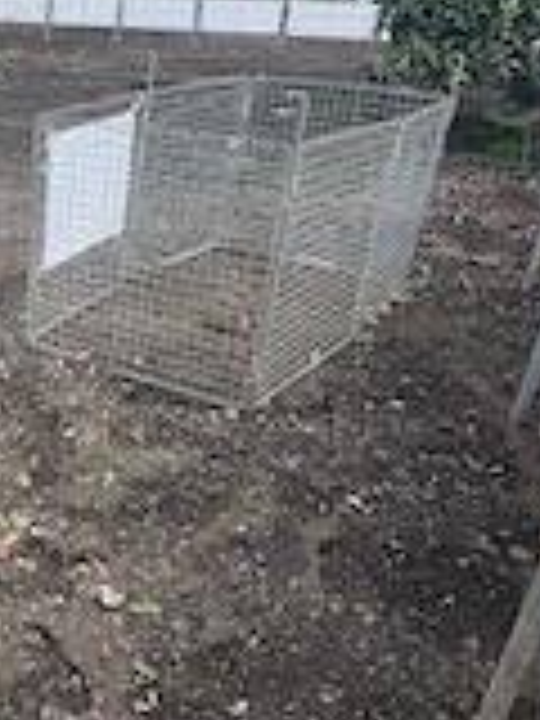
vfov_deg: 45.8
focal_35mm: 41
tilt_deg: -23.2
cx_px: -56
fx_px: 853
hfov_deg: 31.2
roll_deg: +0.0
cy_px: 346
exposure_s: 1/440
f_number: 2.2
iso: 50
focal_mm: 2.22
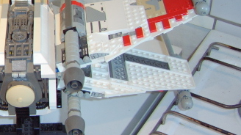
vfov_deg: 18.0
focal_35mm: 66
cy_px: 25
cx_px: 36
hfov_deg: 30.8
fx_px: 421
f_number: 2.7
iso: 141
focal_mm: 8.13
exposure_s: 1/30
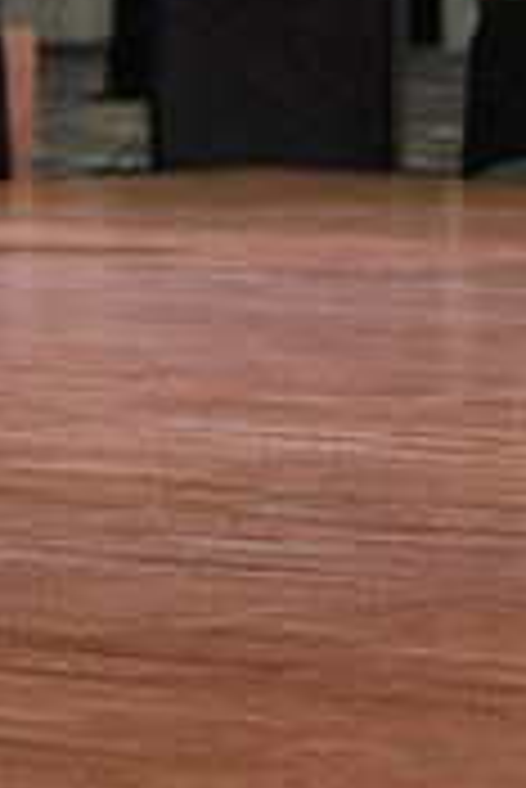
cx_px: 470
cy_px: -207
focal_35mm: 384
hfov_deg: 3.6
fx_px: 8399
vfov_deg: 5.3
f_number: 4
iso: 2000
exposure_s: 1/500
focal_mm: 116
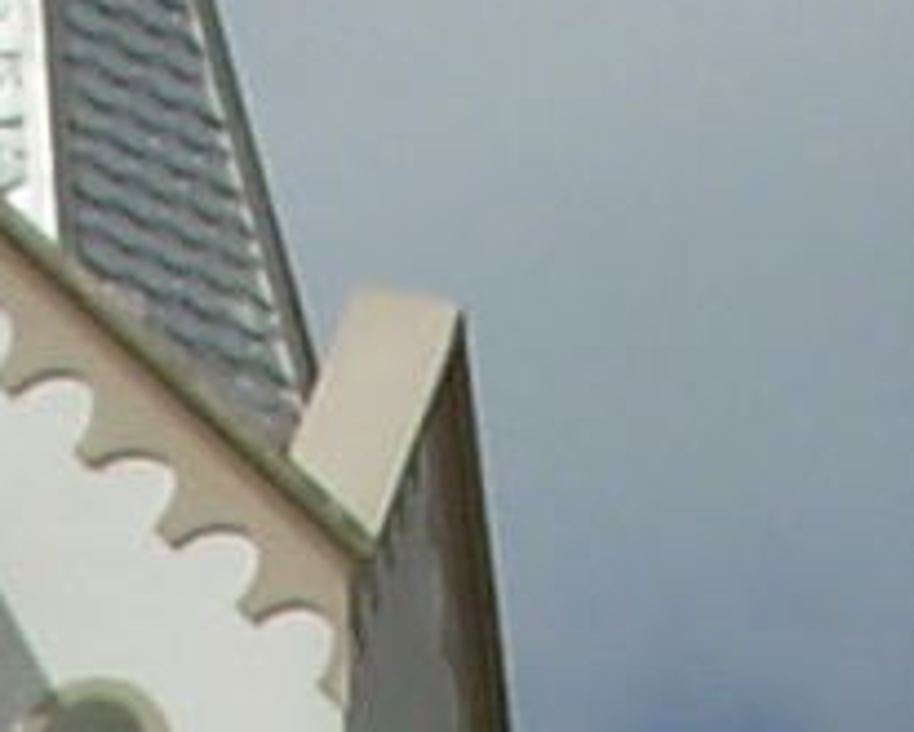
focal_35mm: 369
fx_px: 9986
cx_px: -297
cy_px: 3185
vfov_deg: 3.9
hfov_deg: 5.2
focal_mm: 6.3
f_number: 4.9
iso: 50
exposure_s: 1/1367
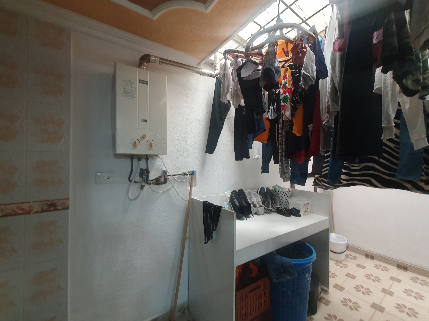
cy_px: 159
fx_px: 174
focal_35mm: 14
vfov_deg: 85.7
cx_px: 220
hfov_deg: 102.0
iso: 320
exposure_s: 1/30
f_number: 2.2
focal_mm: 1.8
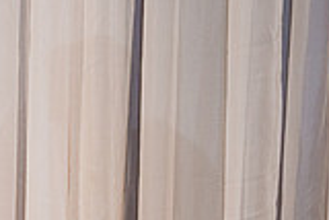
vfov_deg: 9.3
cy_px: 325
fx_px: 1317
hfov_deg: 13.1
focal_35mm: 144
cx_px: -226
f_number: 4
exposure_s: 1/160
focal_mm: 36
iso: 1000
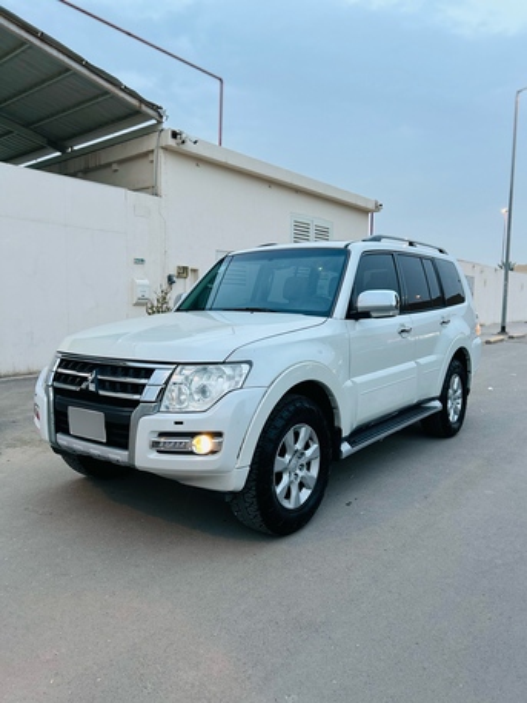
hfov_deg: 53.1
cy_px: 352
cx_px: 264
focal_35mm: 26
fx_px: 528
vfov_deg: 67.3
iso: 125
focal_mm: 5.7
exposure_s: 1/74
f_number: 1.5
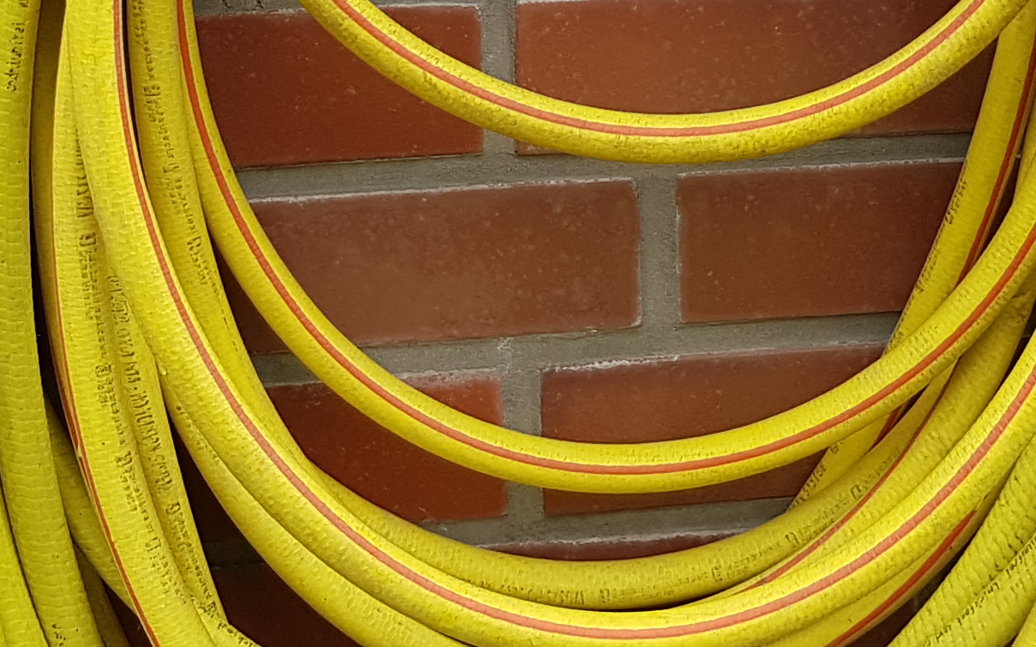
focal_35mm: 92
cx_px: 591
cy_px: -215
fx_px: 2598
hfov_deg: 22.5
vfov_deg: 13.6
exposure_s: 1/335
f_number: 1.7
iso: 40
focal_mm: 4.2
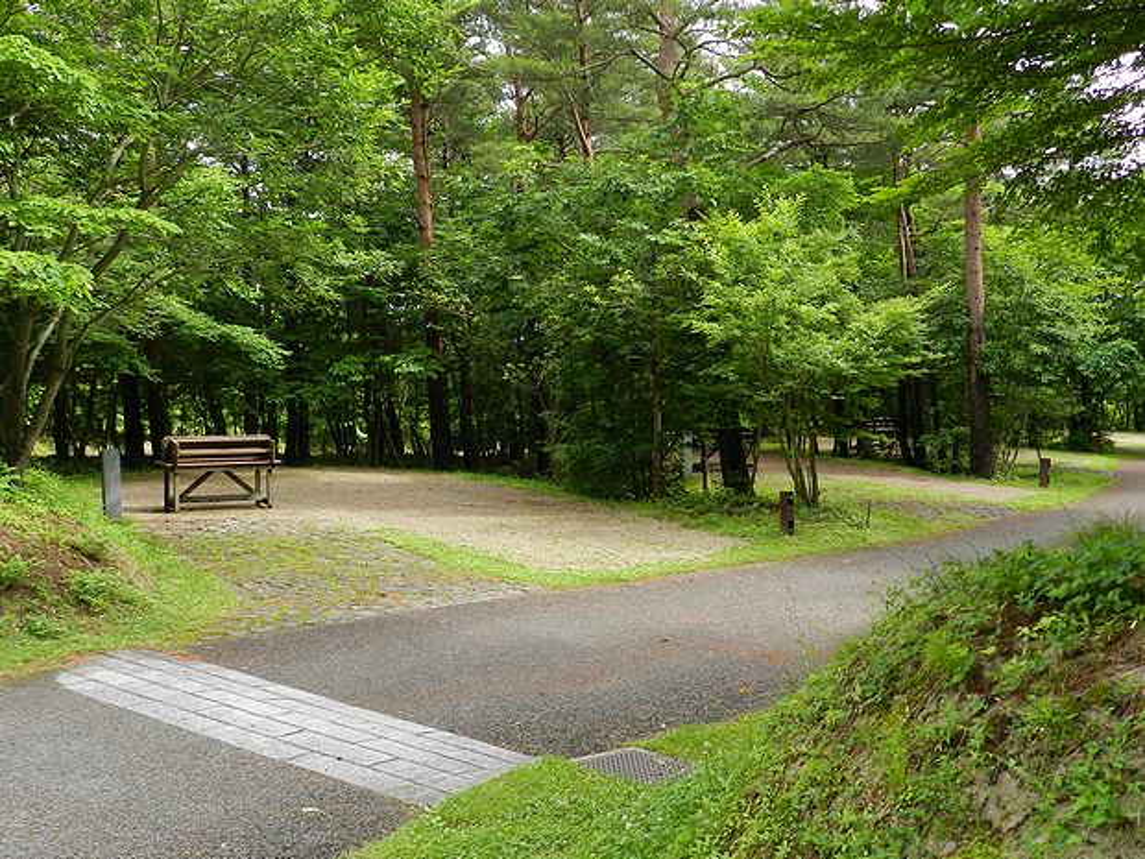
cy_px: 430
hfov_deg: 49.0
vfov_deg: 37.7
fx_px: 1257
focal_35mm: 38
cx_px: 572
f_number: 4
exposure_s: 1/320
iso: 400
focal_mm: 6.7
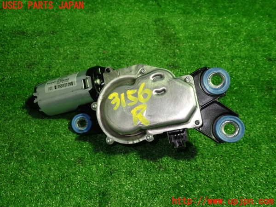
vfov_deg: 46.8
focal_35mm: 30
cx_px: 138
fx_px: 239
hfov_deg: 60.0
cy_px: 104
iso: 200
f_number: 2.3
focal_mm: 5.4
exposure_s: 1/40
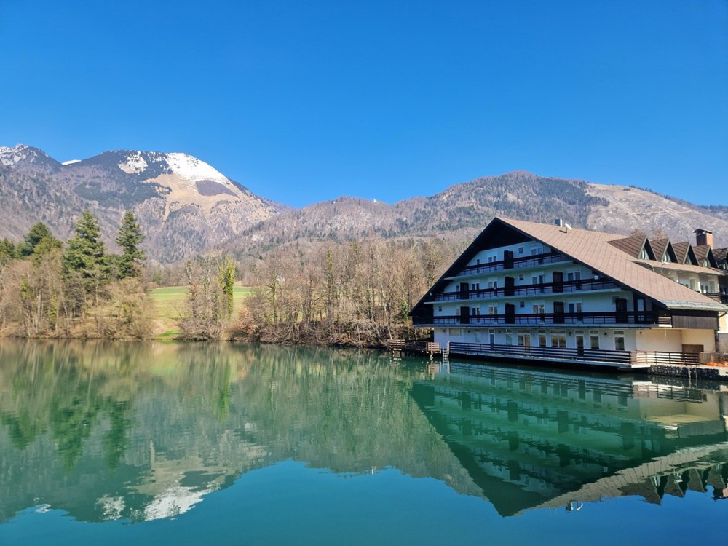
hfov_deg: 73.9
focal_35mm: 23
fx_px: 484
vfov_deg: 58.9
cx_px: 364
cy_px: 273
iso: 50
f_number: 1.8
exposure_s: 1/846
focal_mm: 5.4
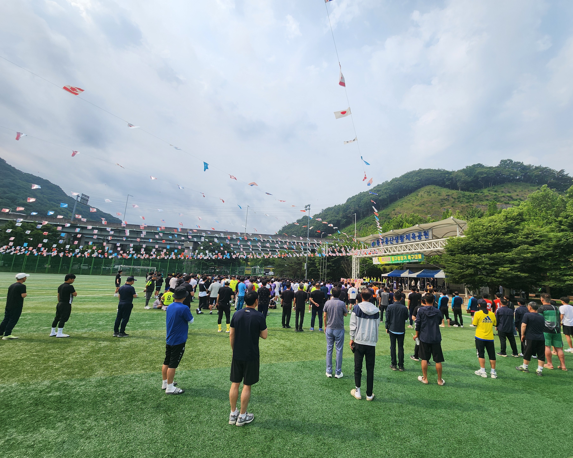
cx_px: 311
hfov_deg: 100.5
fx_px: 237
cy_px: 229
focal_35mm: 14
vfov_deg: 88.0
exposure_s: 1/2524
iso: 50
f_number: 2.2
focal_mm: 2.2
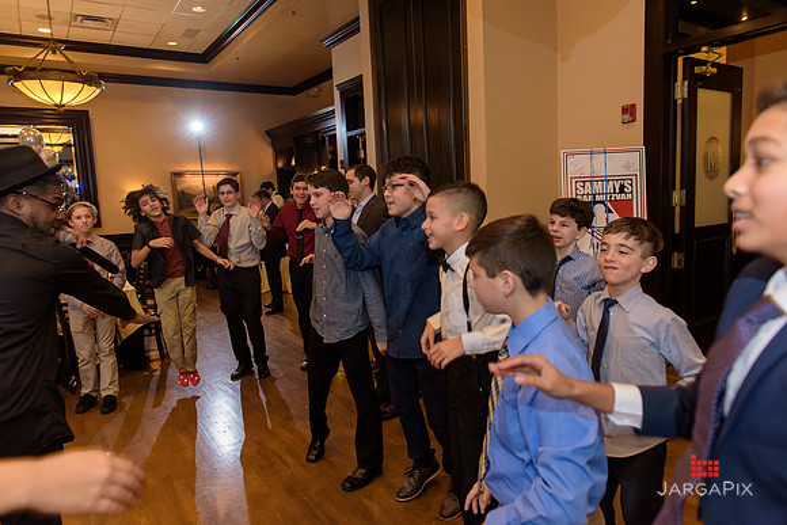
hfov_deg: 73.7
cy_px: 262
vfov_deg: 53.2
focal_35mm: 24
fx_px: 525
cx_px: 394
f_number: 3.2
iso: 1600
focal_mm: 24
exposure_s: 1/125
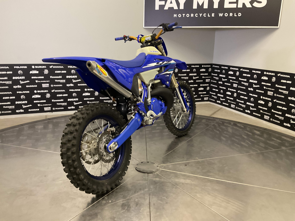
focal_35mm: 29
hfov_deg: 61.7
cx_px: 148
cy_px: 110
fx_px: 247
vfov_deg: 48.2
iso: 200
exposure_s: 1/40
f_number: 1.8
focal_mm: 3
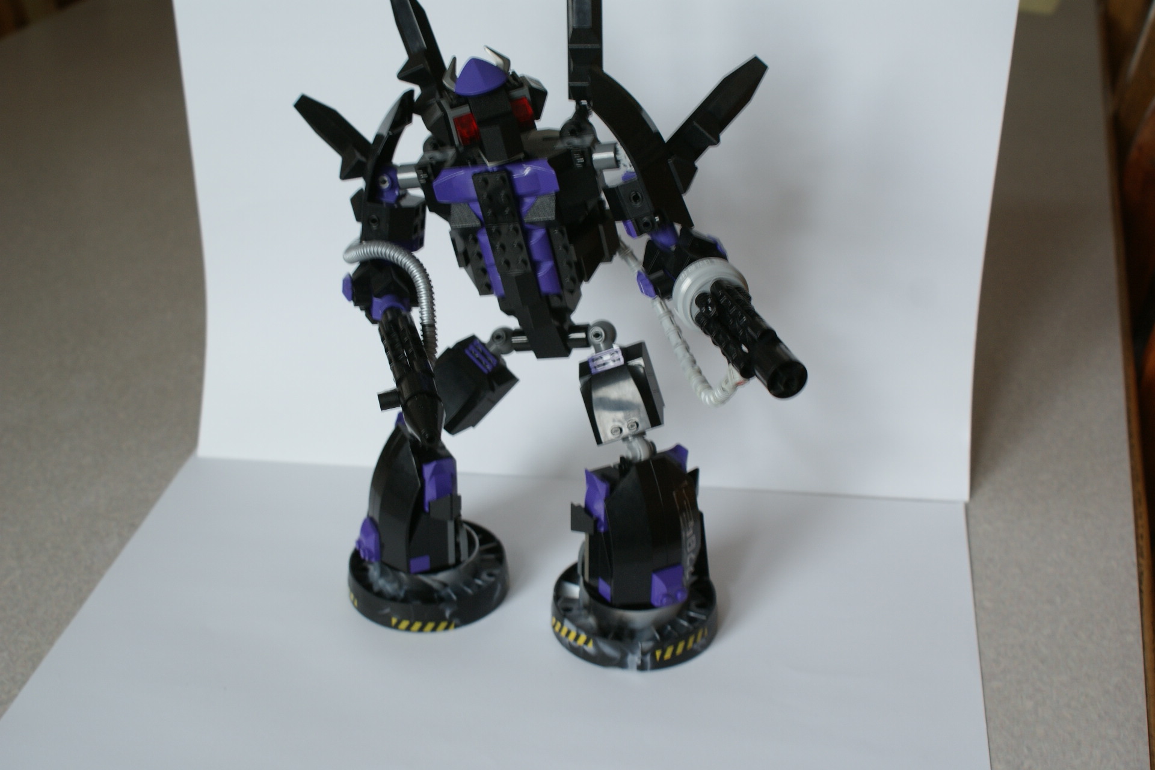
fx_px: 1444
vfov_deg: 29.9
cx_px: 578
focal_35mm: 45
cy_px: 385
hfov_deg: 43.6
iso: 200
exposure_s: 1/5
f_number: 5.6
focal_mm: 30
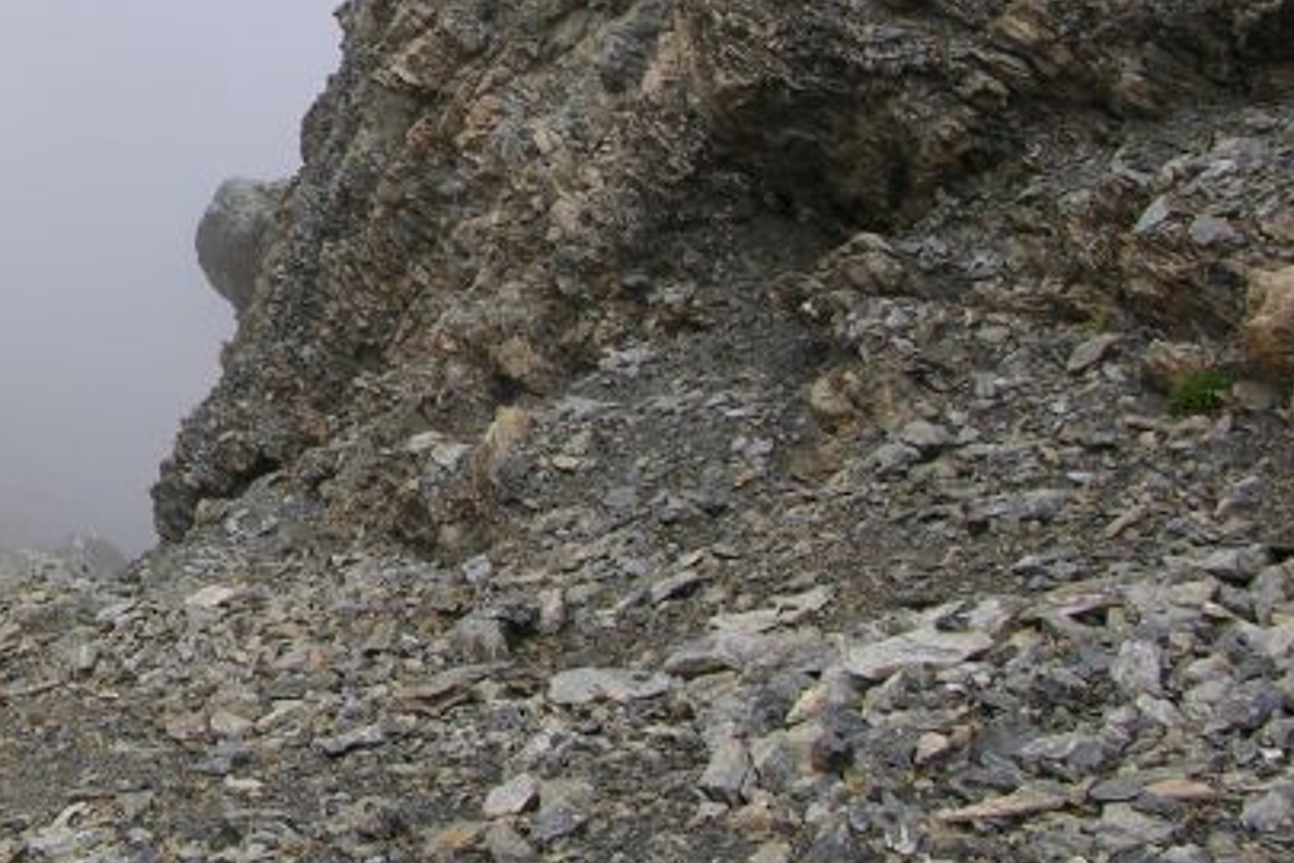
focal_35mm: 92
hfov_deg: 20.9
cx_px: -182
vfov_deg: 14.7
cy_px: 64
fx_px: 3307
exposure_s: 1/169
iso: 50
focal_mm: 8.9
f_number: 6.3
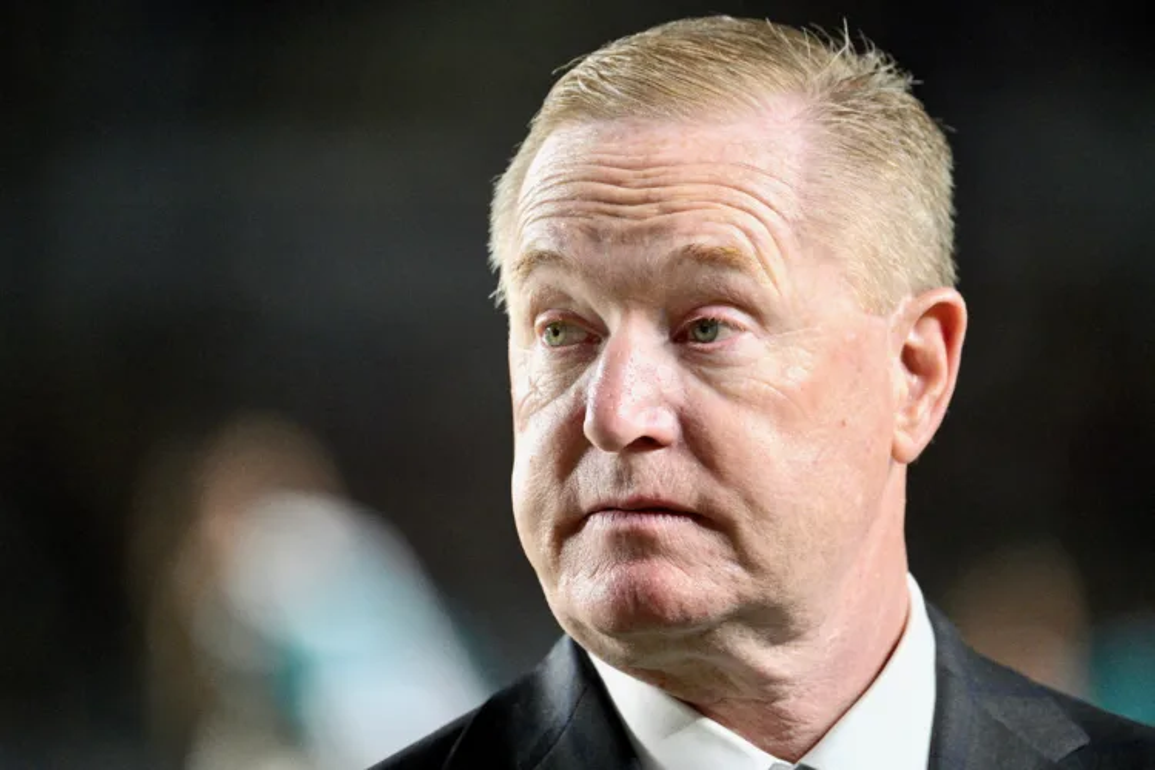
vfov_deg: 3.4
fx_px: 12832
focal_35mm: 400
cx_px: 578
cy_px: 385
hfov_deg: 5.2
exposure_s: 1/1250
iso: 4000
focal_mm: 400
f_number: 4.5
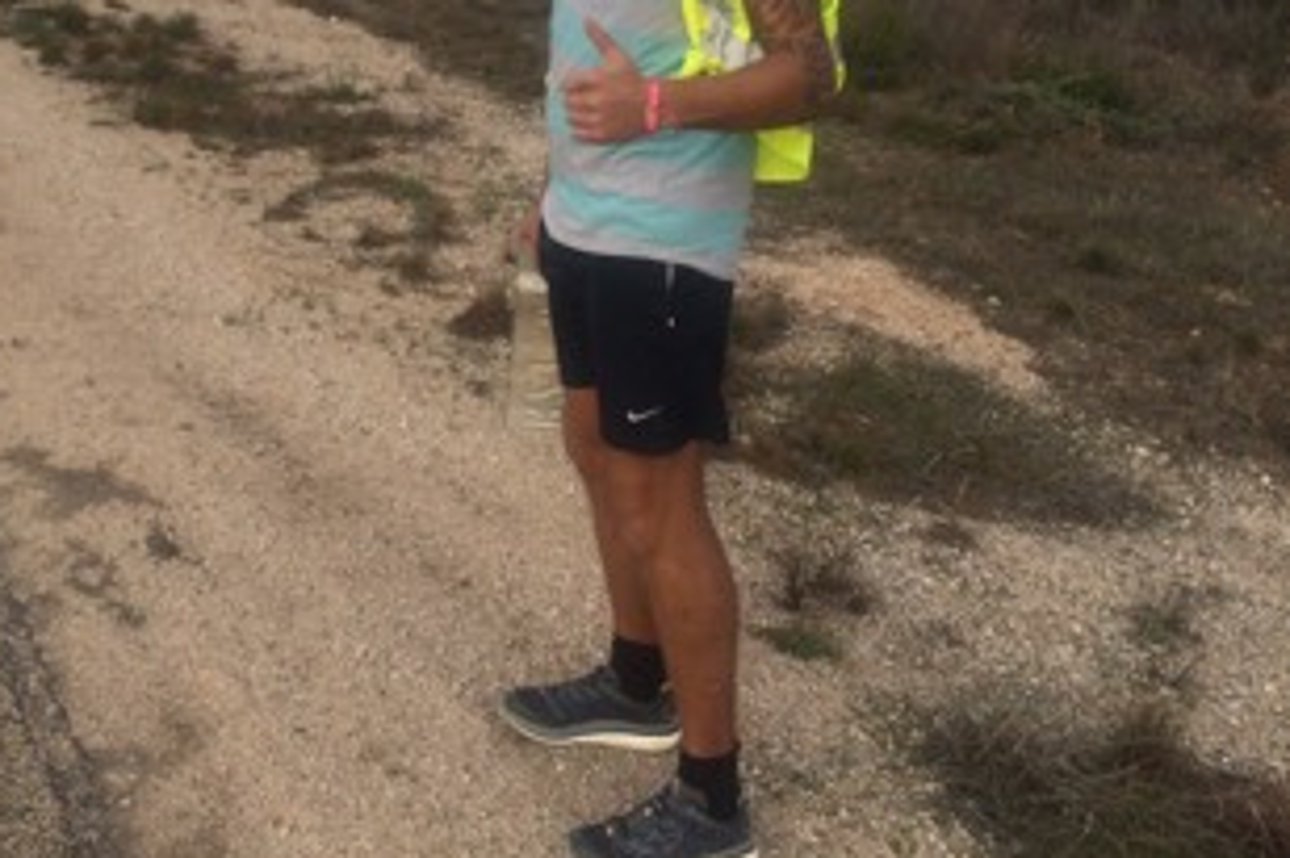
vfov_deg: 25.6
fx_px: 1826
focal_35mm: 51
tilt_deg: -9.0
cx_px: 494
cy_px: 84
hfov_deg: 38.7
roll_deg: +1.2
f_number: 2.2
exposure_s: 1/977
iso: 32
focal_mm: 4.15
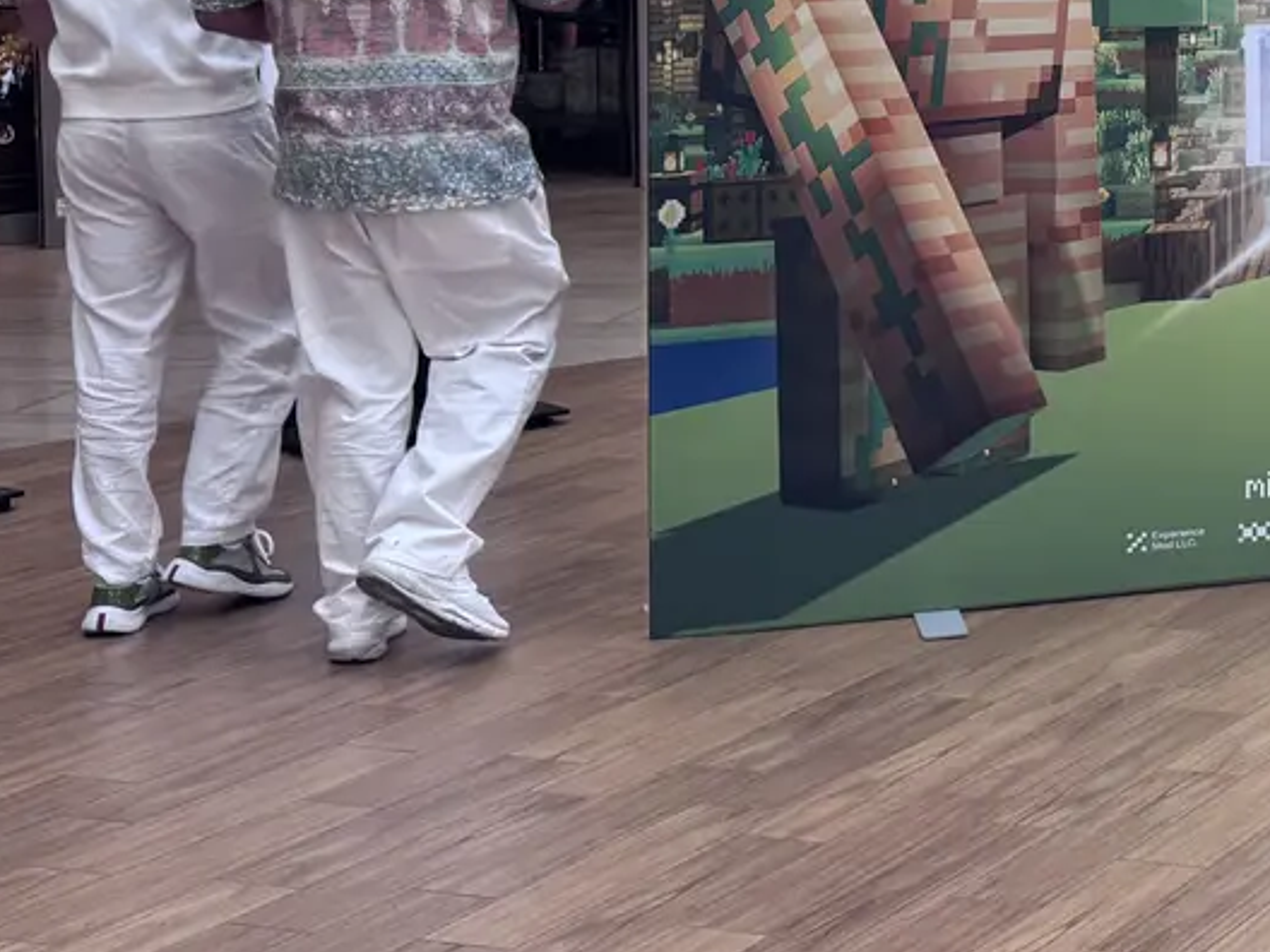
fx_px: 3082
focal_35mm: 84
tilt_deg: -2.8
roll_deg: -0.5
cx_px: 1918
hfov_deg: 20.0
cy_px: -11
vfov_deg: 17.2
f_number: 1.78
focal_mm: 6.76
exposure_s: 1/222
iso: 64
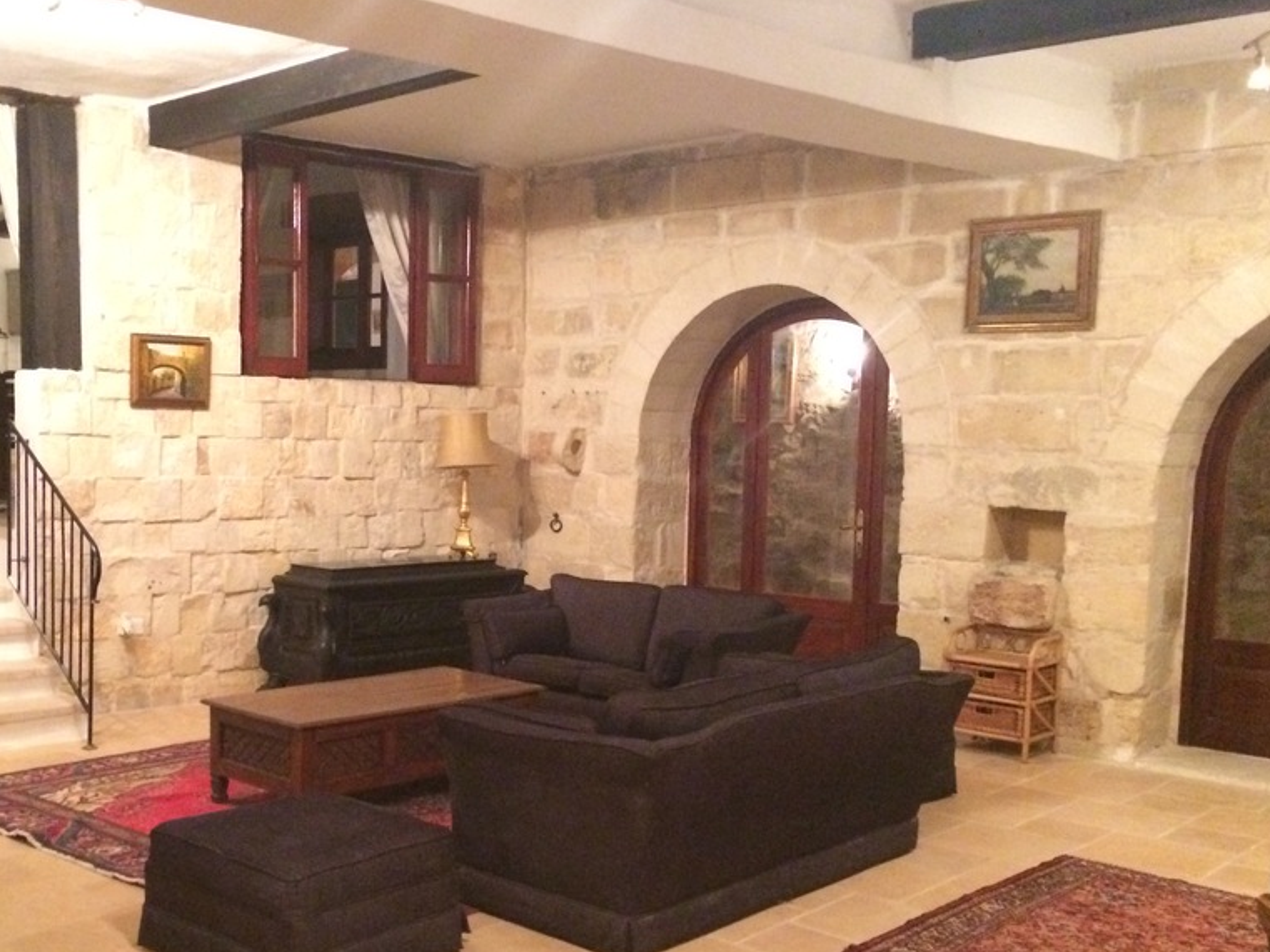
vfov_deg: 36.7
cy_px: 582
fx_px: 1431
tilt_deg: -6.7
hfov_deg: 47.3
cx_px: 452
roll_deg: -1.6
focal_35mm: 39
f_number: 2.2
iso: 800
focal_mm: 4.15
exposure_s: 1/17
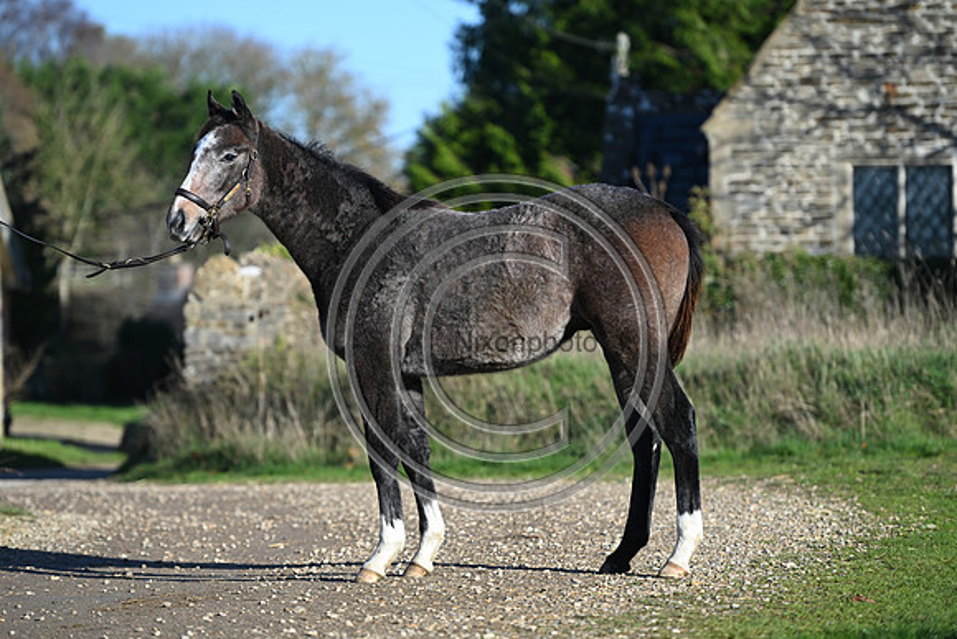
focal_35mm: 155
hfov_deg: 13.2
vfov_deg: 8.9
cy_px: 320
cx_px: 478
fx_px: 4121
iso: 140
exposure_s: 1/1250
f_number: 3.5
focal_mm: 155
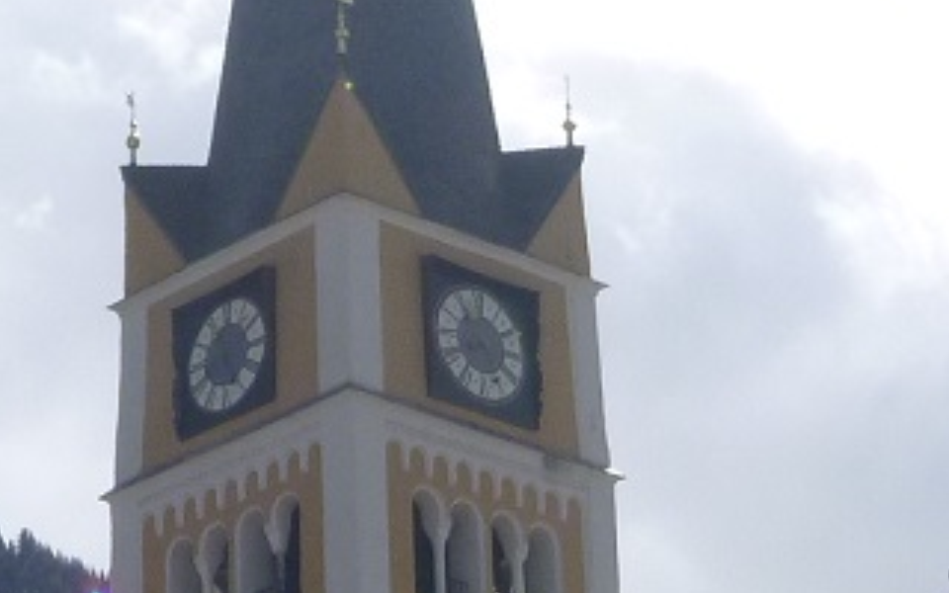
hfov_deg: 11.9
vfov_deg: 7.5
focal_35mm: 175
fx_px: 4526
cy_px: 421
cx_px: 261
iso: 100
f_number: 4.3
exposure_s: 1/640
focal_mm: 5.9
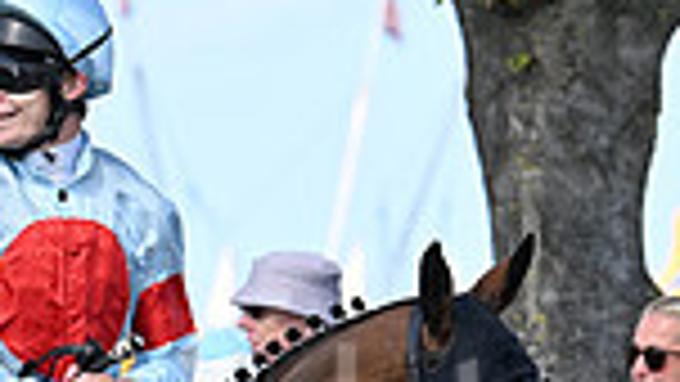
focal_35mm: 646
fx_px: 11650
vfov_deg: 1.9
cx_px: 234
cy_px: 717
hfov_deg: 3.3
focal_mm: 160
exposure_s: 1/1600
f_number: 5.6
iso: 500
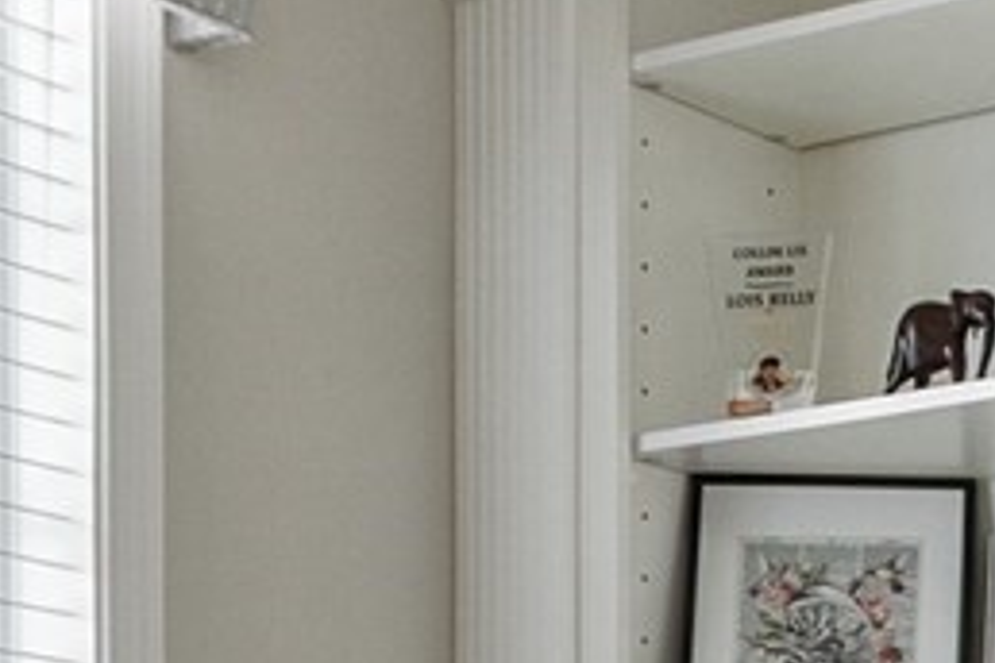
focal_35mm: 119
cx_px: 1843
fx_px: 3289
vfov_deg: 10.7
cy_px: 1243
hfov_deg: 14.8
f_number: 8
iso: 320
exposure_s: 1/6
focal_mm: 10
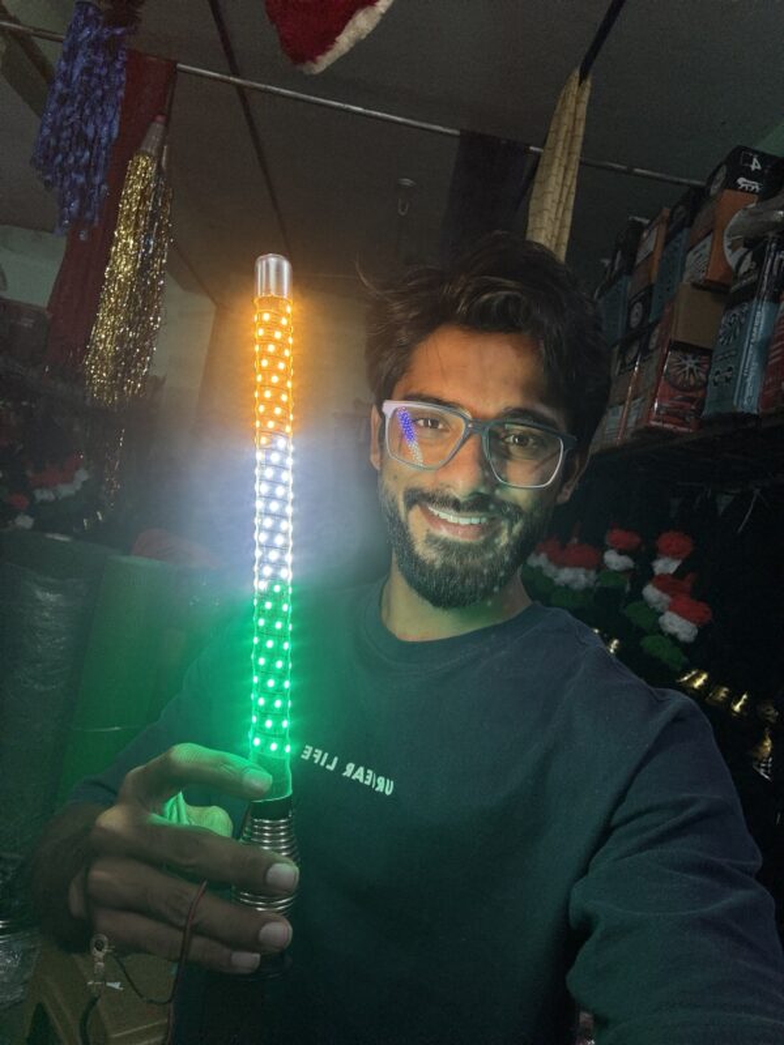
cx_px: 392
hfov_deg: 58.9
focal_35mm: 23
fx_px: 695
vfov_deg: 73.9
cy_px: 522
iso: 32
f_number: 1.9
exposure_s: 1/100
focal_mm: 2.69
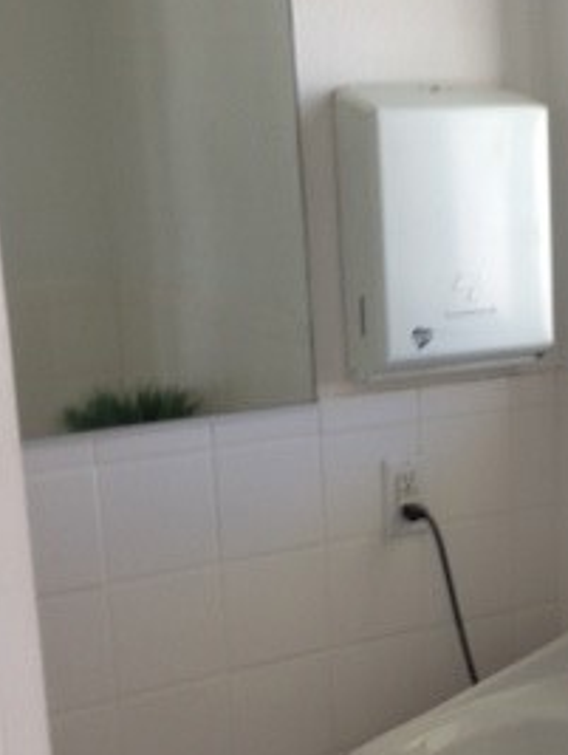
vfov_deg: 24.5
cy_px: 529
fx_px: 1724
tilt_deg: -12.2
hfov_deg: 17.9
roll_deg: +0.8
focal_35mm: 79
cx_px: 656
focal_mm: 4.12
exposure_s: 1/24
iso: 50
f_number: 2.4
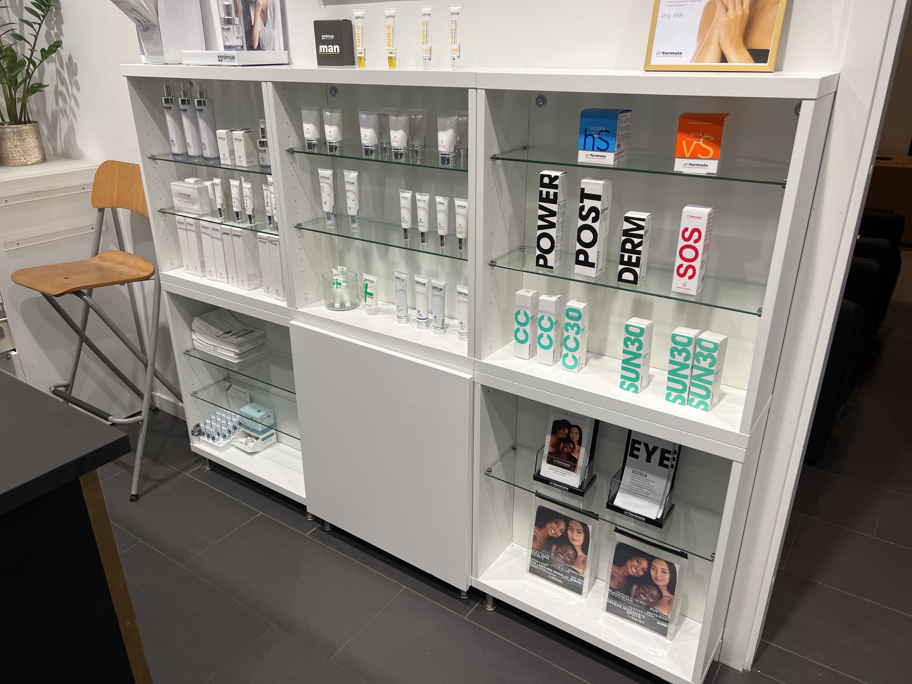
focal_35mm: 26
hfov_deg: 67.3
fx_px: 685
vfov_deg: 53.1
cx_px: 456
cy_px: 342
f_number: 1.5
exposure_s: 1/100
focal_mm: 5.7
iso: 64
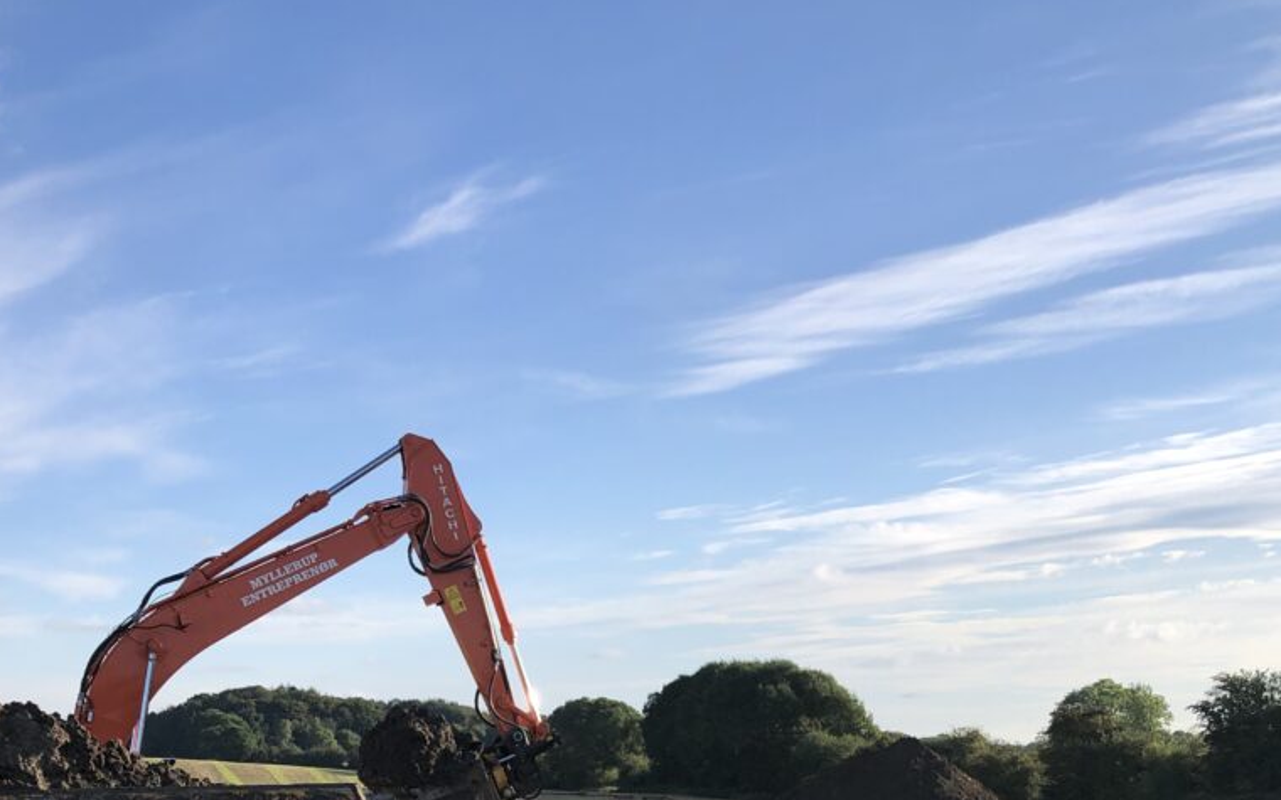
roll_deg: +0.5
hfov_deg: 40.3
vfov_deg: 23.6
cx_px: 634
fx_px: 1746
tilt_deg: -5.8
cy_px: 962
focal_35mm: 50
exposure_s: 1/1567
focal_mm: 3.99
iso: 20
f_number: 1.8
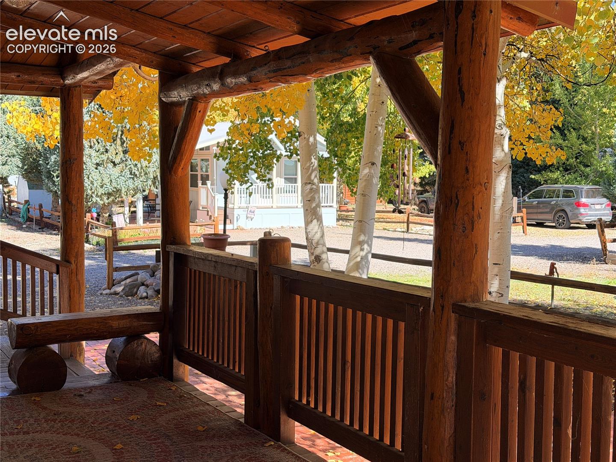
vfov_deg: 30.3
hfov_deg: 39.7
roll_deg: -0.4
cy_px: 231
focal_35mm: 48
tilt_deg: -5.1
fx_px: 854
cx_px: 308
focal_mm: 6.76
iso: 80
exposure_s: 1/1203
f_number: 1.78
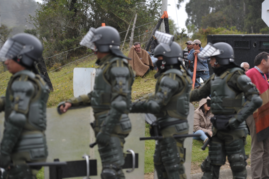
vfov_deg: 13.4
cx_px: 134
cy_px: 90
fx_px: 762
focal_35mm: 102
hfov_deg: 20.0
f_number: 3.2
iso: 200
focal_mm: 102
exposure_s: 1/1000
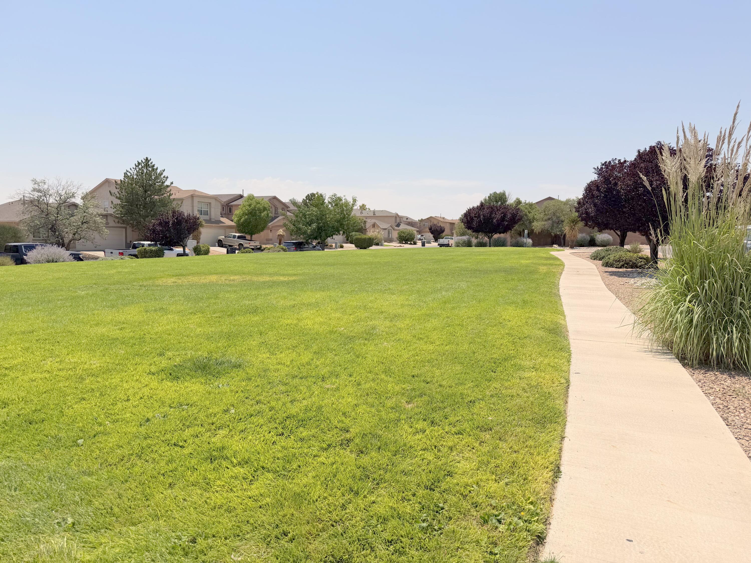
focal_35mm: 24
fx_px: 521
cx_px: 376
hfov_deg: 71.6
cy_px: 282
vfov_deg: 56.8
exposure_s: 1/9091
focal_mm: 6.76
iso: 80
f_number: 1.78
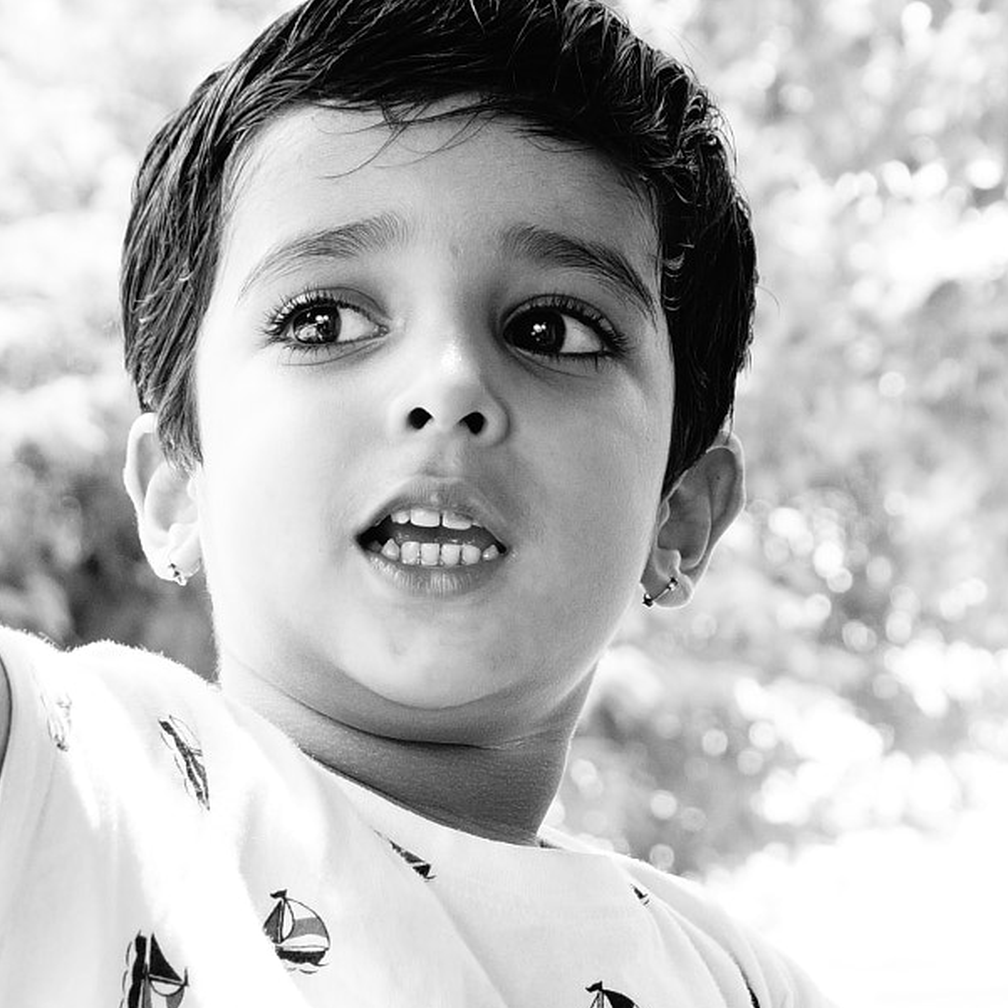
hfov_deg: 12.6
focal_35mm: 139
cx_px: 453
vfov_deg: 12.5
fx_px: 4579
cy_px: 860
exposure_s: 1/160
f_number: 5
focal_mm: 32
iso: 400
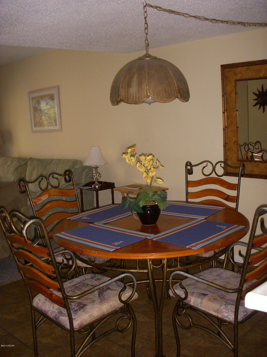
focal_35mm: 38
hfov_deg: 37.7
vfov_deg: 49.0
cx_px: 134
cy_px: 178
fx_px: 391
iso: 320
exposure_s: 1/100
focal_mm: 6.3
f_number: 3.3
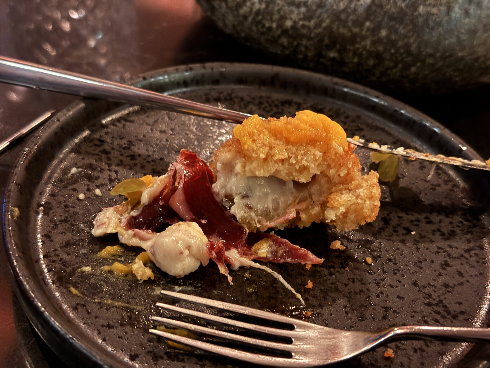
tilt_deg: -38.4
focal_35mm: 48
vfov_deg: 30.3
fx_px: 679
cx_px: 245
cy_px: 184
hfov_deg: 39.7
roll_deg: -8.4
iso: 400
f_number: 1.78
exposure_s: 1/2
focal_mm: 6.76
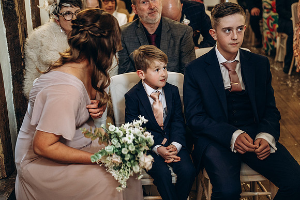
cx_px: 150
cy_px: 100
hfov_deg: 36.2
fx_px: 458
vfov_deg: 24.6
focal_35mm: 55
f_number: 2.8
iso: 1600
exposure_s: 1/100
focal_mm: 55
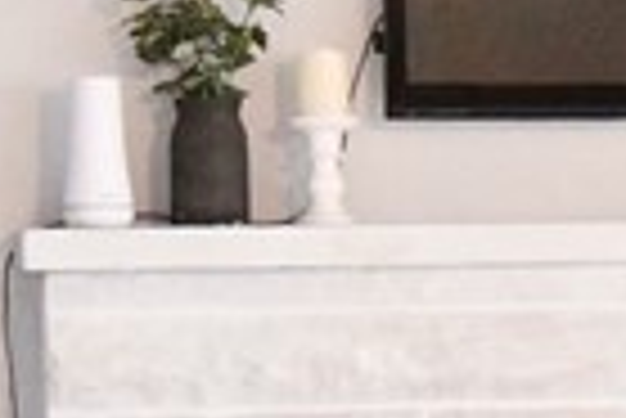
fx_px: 4073
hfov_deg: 8.6
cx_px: 995
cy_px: 396
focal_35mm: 234
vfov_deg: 5.9
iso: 4500
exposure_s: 1/30
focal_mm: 20
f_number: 5.6
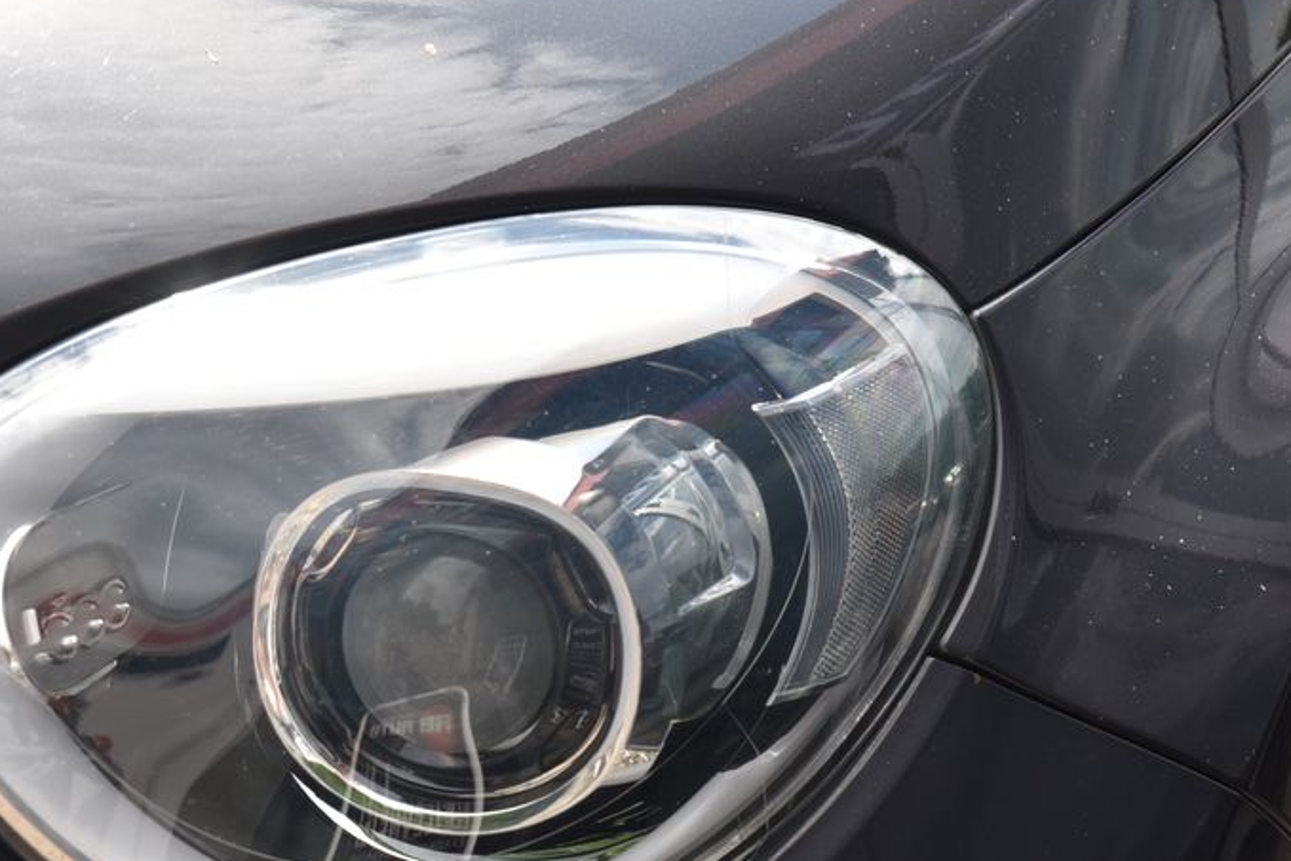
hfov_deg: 11.3
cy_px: 593
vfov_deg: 7.6
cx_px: 327
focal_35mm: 181
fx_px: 6492
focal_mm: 120
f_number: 10
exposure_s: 1/400
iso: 500
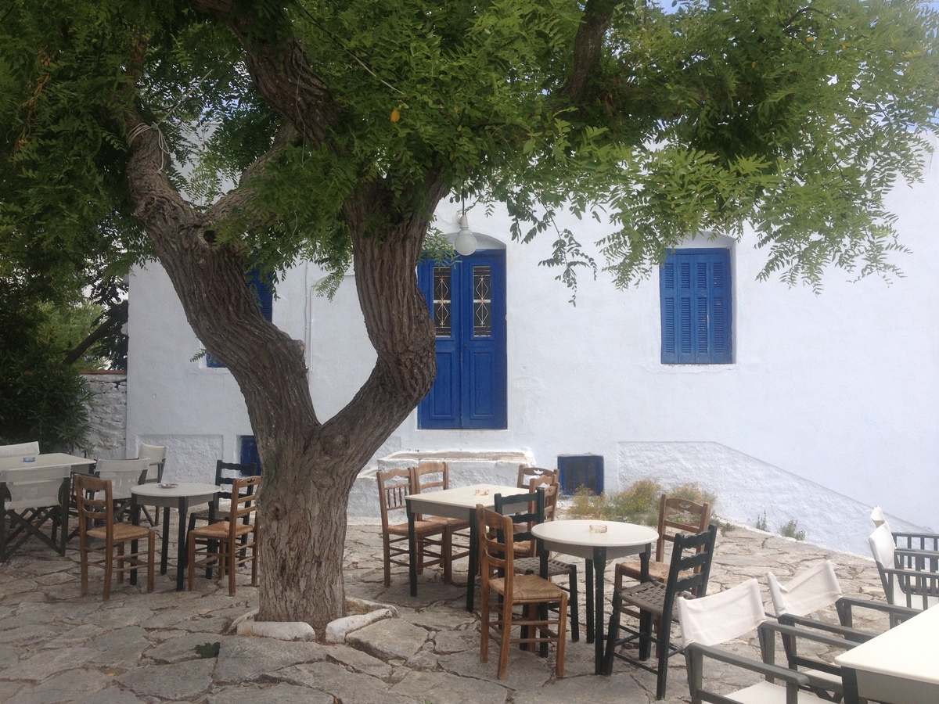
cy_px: 352
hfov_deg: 52.6
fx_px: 949
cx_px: 470
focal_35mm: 35
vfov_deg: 40.7
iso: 50
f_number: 2.4
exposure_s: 1/1381
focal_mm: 4.28
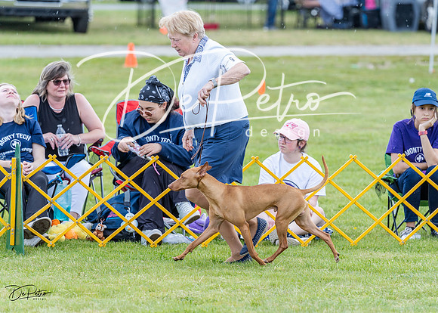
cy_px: 168
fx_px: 2782
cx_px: 244
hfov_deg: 9.0
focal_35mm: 224
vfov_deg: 6.4
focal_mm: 189
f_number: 4
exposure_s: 1/640
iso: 400
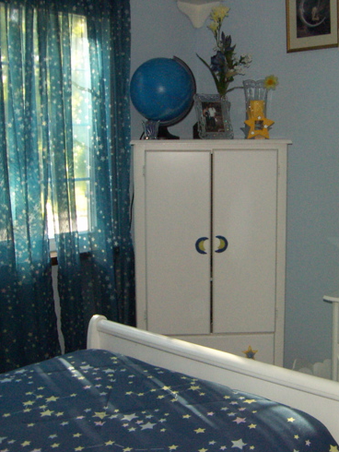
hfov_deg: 30.7
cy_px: 207
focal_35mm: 47
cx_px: 219
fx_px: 613
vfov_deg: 40.4
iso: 200
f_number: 2.8
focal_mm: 4.7
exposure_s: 1/50
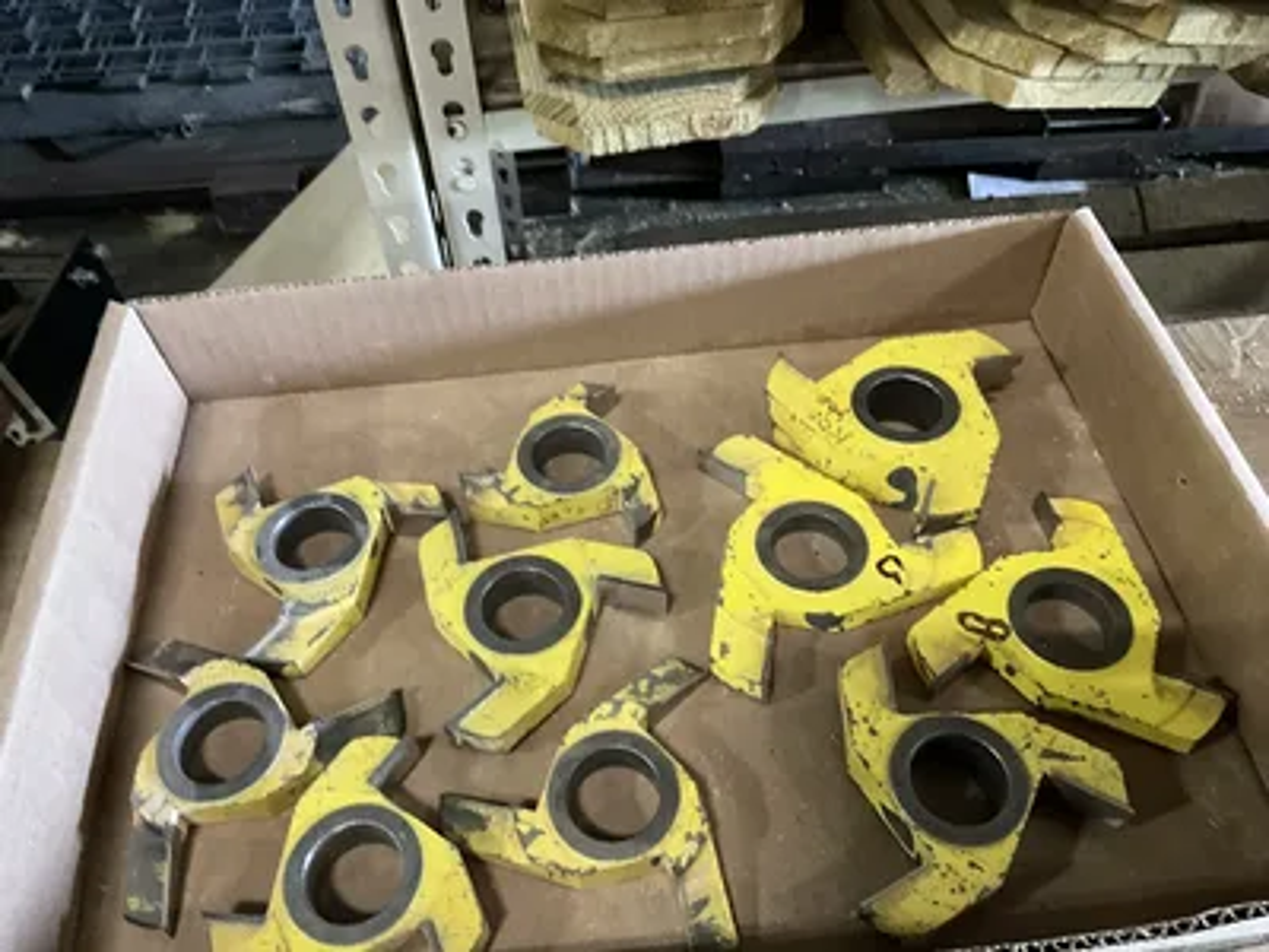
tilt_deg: -52.2
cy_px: 476
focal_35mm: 29
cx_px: 634
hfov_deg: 61.7
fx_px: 1063
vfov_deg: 48.2
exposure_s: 1/30
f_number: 1.8
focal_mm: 3
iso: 320
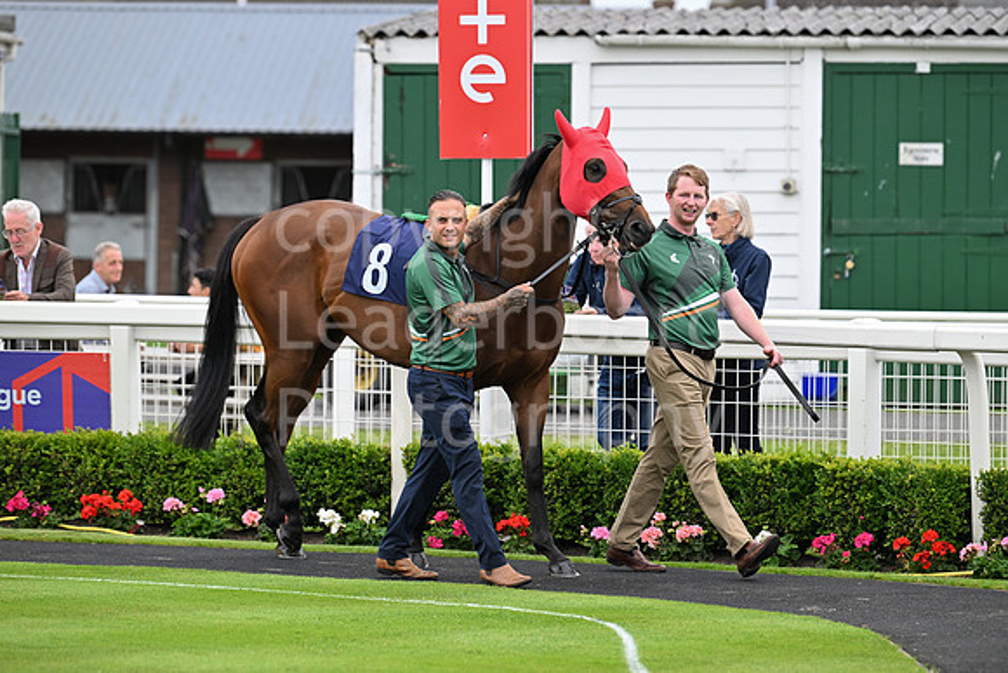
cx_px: 504
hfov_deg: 10.3
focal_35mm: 200
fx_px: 5601
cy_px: 336
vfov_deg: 6.9
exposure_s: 1/1000
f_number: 4.5
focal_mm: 200
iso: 800
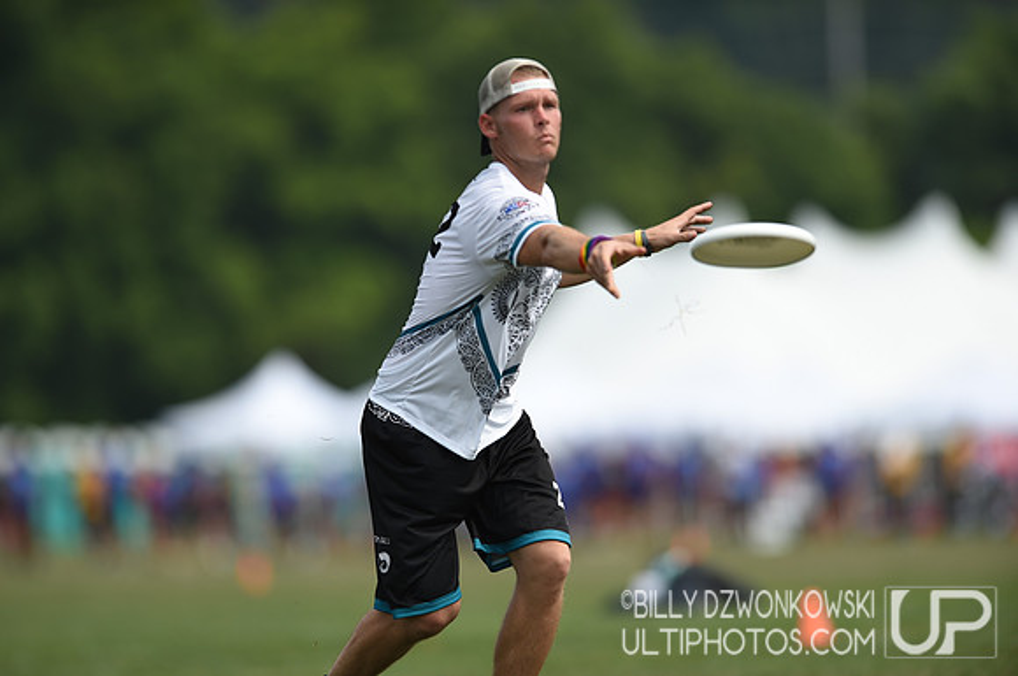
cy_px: 338
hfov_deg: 5.2
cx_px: 509
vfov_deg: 3.4
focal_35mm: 400
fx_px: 11295
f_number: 4
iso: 100
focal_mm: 400
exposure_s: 1/1600
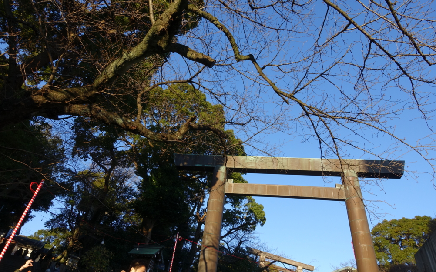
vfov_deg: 49.2
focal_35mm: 25
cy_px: 125
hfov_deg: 72.6
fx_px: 297
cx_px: 217
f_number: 5.6
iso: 125
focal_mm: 8.8
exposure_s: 1/200
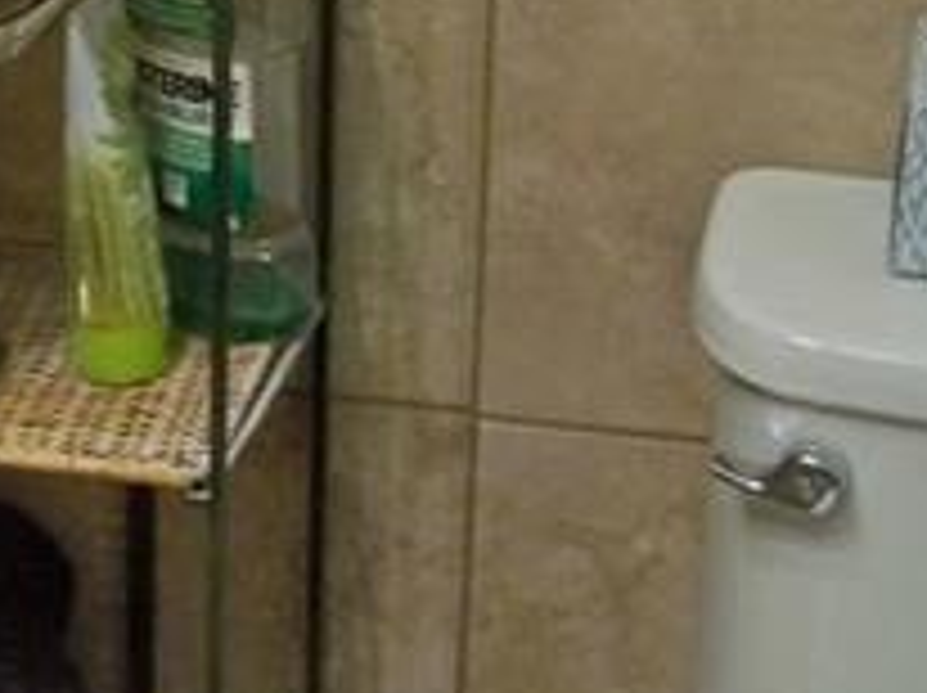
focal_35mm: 136
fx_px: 3638
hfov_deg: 14.0
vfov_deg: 10.9
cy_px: 166
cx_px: -270
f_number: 3.5
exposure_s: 1/30
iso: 250
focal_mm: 6.2
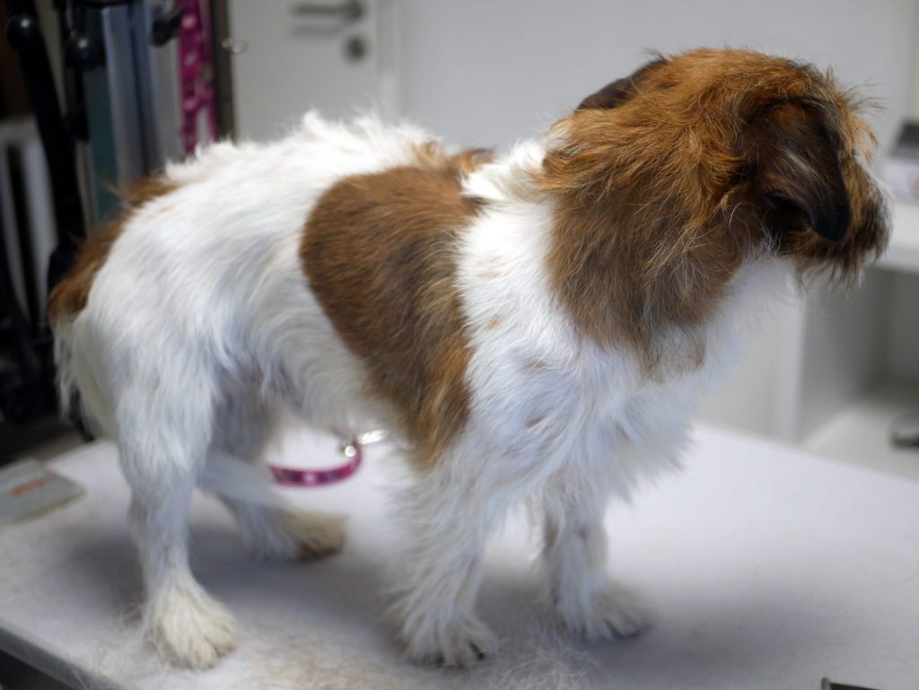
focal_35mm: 50
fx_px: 1328
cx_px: 460
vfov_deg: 29.1
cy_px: 345
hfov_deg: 38.2
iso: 200
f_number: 1.7
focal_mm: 25
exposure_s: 1/125
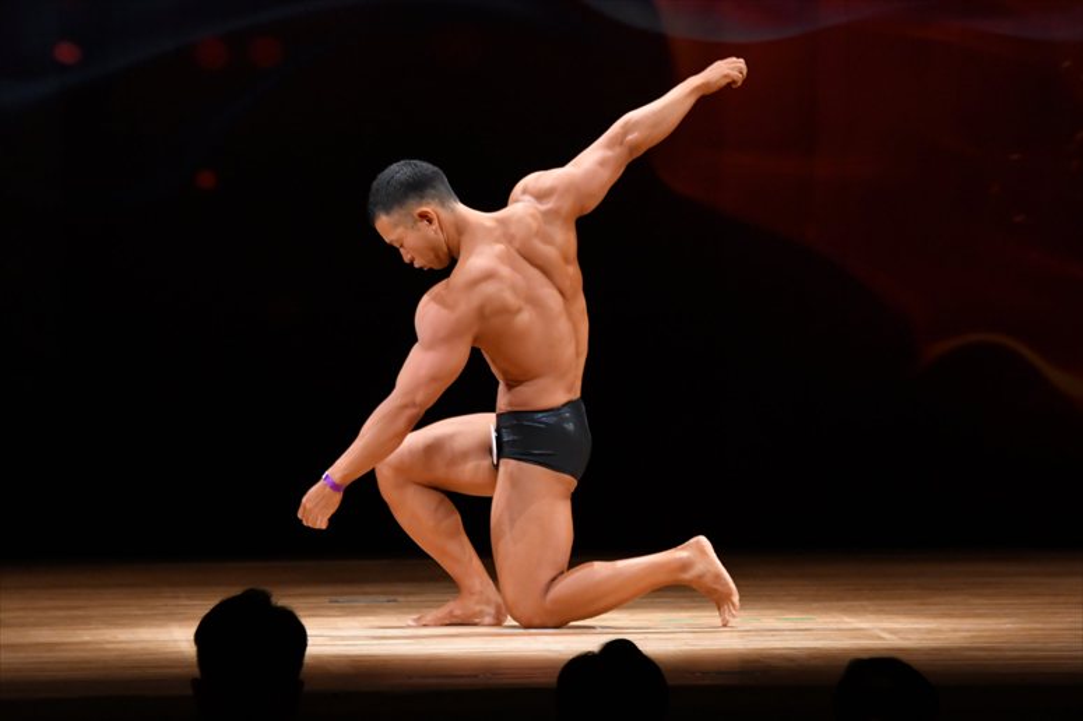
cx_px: 542
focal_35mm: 285
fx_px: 8570
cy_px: 360
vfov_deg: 4.8
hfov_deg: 7.2
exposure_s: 1/400
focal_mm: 190
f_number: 5.6
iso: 3200
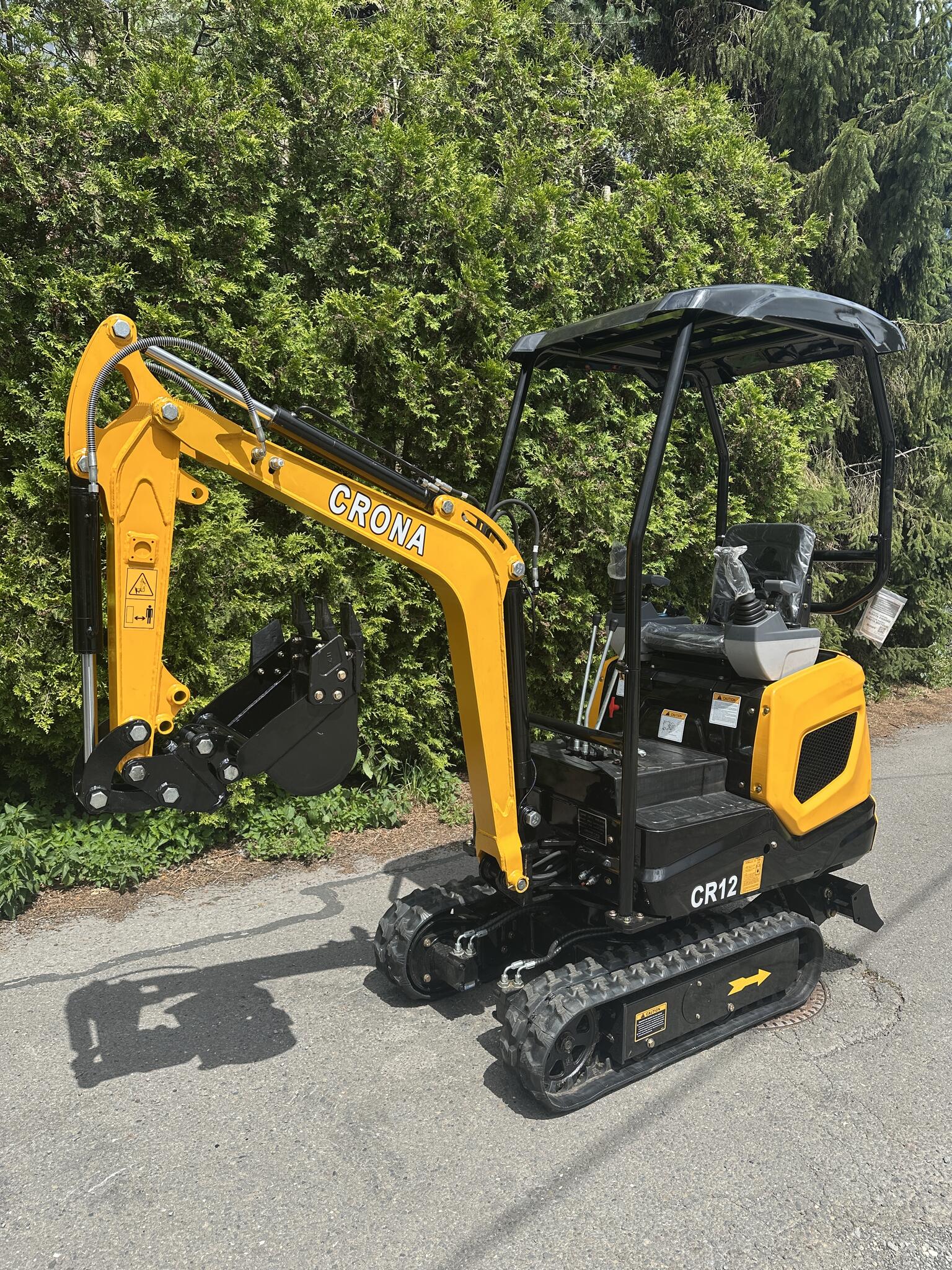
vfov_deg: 71.6
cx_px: 476
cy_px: 635
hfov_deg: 56.8
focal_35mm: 24
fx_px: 880
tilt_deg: -2.2
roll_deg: -1.5
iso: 80
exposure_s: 1/2732
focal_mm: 6.86
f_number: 1.78
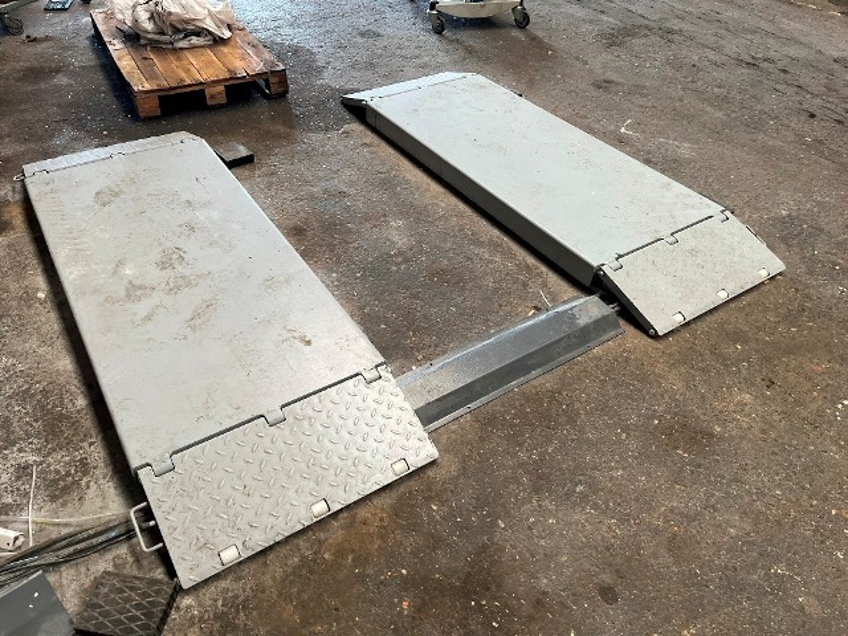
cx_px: 424
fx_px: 637
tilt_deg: -41.6
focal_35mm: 26
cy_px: 318
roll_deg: -3.4
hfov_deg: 67.3
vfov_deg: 53.1
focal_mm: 5.1
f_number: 1.6
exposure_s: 1/121
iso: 100
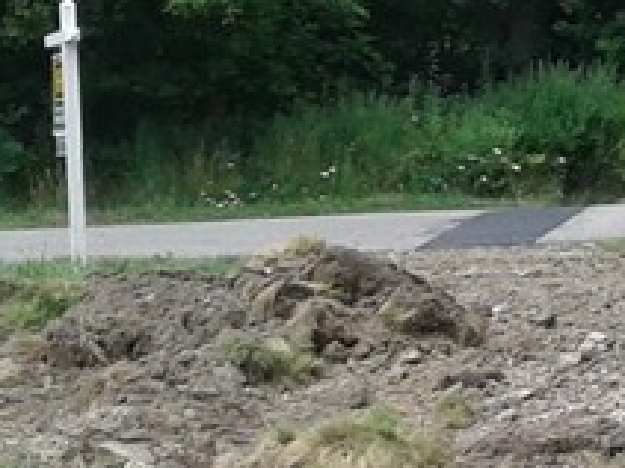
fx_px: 2887
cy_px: 178
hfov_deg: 11.6
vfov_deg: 9.3
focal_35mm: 160
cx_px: 1031
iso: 50
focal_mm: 3.3
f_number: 2.2
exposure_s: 1/158
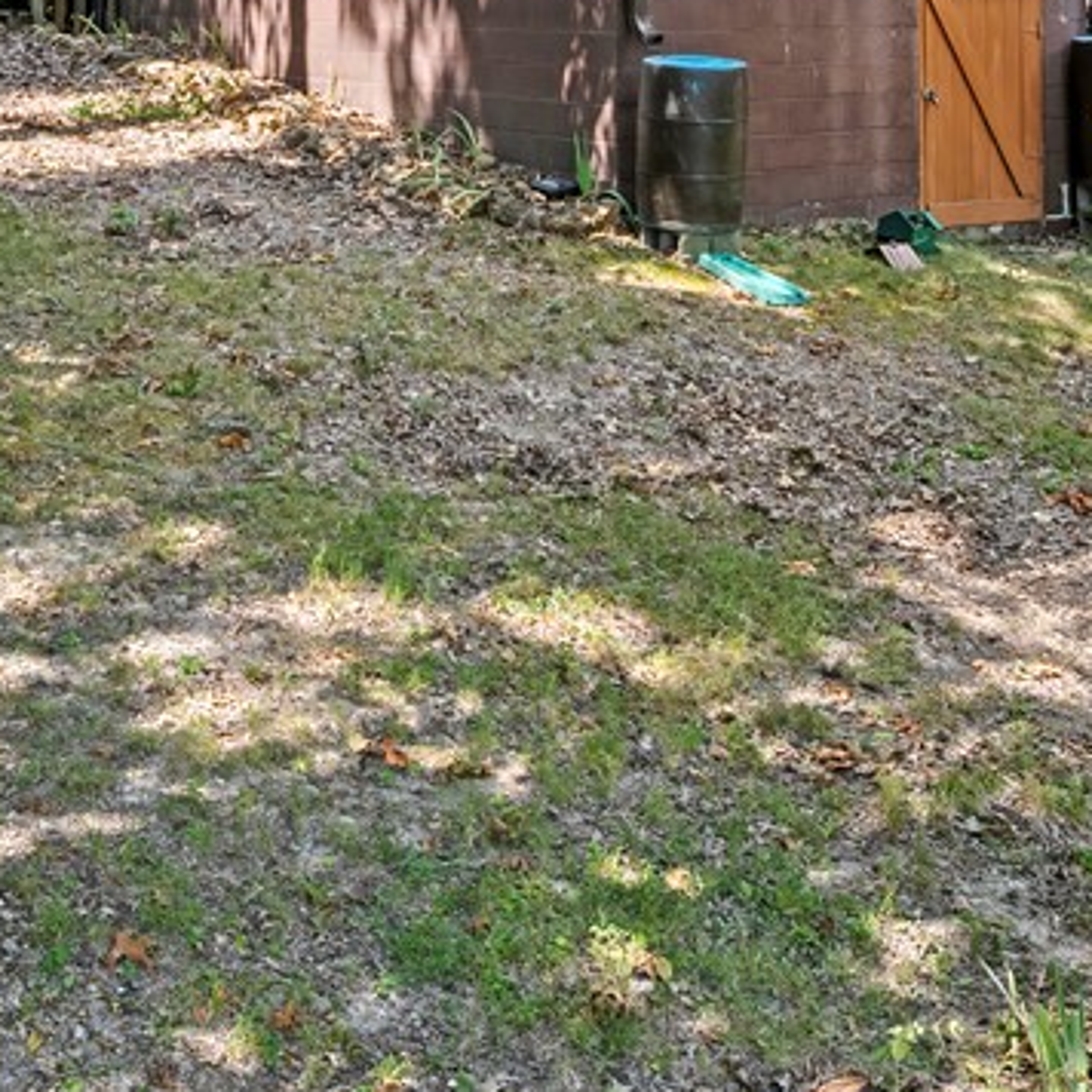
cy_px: -49
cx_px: 334
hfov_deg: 27.9
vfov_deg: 26.4
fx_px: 2177
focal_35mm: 61
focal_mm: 12.29
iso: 160
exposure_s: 1/320
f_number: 2.8
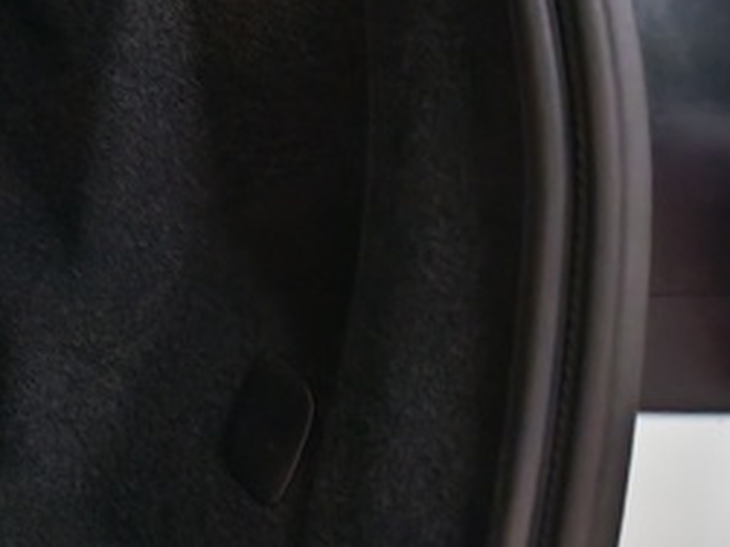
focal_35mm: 132
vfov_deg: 10.7
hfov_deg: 10.9
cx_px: -1355
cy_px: -320
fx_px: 2782
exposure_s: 1/50
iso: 100
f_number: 1.6
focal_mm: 5.4
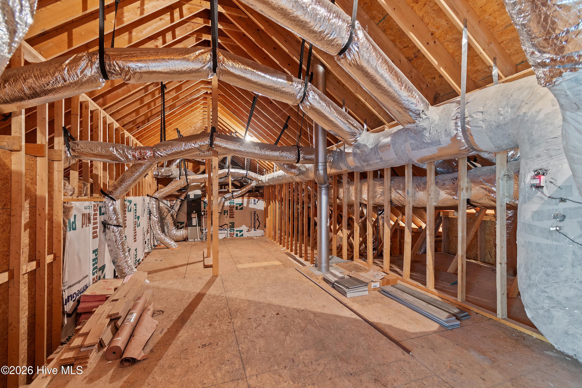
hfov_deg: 100.4
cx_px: 291
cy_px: 194
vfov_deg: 77.3
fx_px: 242
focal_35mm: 15
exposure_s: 20
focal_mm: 10
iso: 100
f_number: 4.5
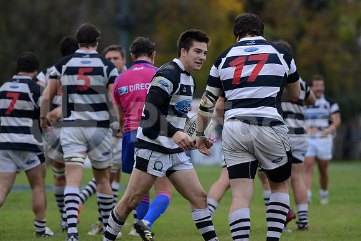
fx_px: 2708
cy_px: 120
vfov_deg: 5.1
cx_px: 180
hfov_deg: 7.6
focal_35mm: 270
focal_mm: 270
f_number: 4
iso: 3200
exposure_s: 1/500
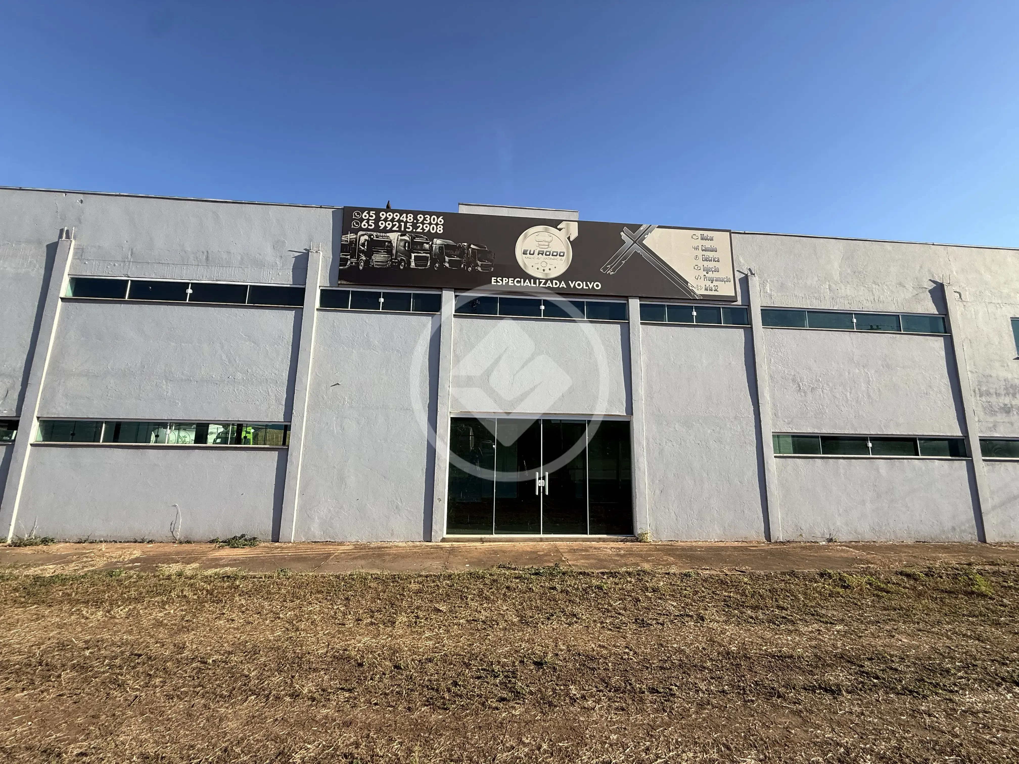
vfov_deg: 85.7
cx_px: 510
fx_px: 412
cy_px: 382
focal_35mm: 14
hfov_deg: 102.1
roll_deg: -1.3
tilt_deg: +9.6
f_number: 2.2
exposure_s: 1/1211
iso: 50
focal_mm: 2.22
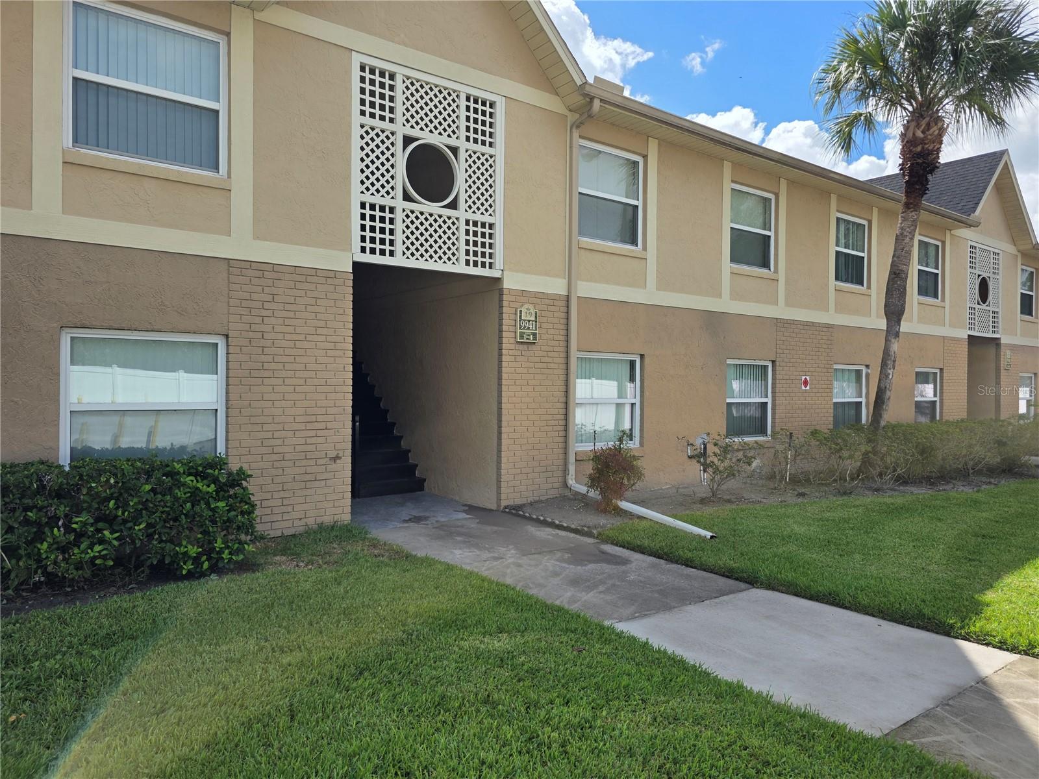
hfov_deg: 73.9
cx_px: 520
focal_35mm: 23
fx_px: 690
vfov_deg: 58.9
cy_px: 390
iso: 80
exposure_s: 1/4889
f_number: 1.7
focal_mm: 6.3
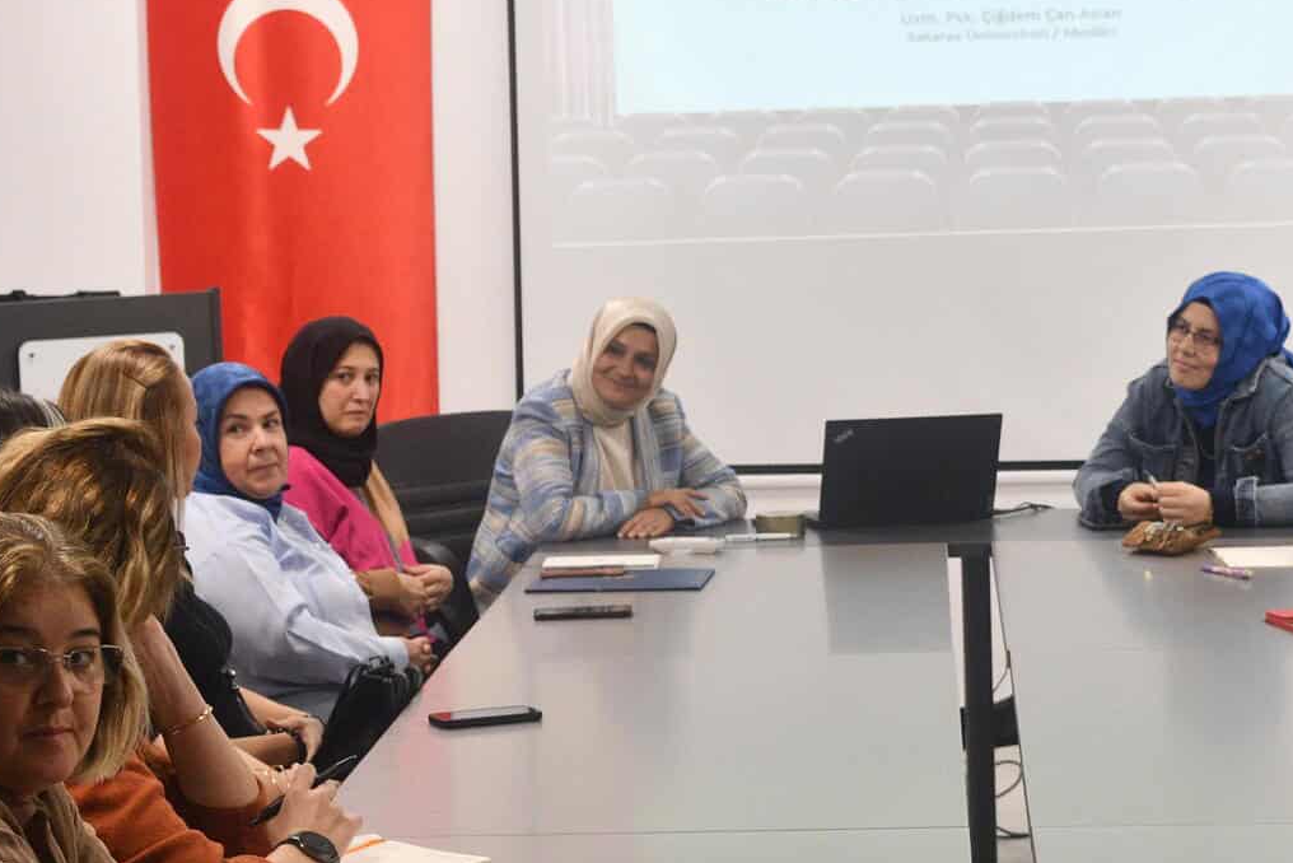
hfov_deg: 19.9
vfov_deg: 13.4
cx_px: 960
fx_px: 3664
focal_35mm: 102
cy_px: 500
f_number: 4.5
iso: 1250
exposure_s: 1/160
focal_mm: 36
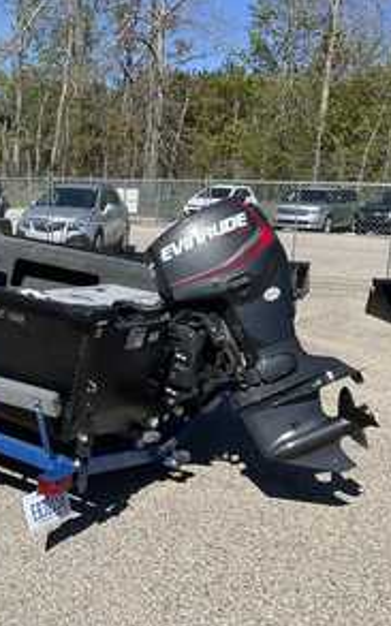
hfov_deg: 29.0
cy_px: 316
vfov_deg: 47.2
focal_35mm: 42
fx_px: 716
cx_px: 21
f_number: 1.8
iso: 25
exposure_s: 1/1730
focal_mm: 3
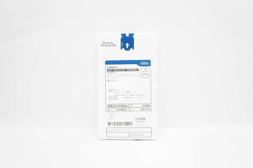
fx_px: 190
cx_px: 126
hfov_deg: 67.4
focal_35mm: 27
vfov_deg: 47.8
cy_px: 84
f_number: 5.6
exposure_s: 1/60
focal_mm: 18
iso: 800
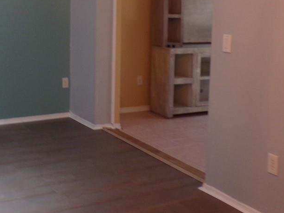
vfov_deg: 23.0
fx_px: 517
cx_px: 103
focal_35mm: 63
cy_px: 50
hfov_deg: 30.6
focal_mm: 4.3
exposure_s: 1/38
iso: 100
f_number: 3
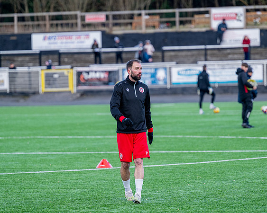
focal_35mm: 236
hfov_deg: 8.2
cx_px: 134
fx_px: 1868
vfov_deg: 6.5
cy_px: 106
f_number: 4
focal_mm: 210
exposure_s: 1/1000
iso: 1000
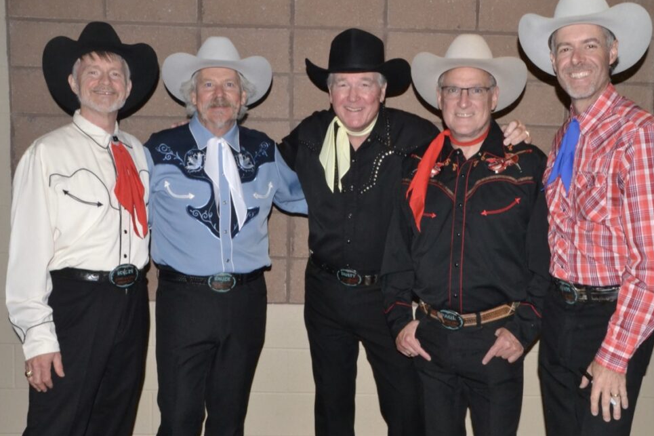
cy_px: 224
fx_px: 636
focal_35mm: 35
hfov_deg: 54.4
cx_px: 342
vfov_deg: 37.8
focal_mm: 22
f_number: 22
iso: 3200
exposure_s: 1/60
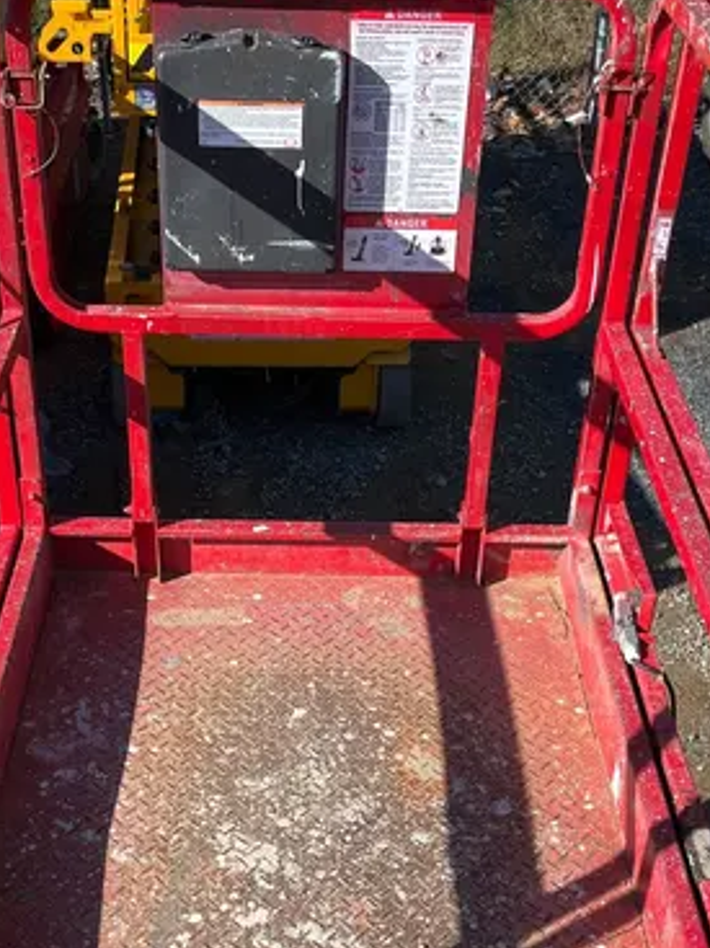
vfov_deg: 36.3
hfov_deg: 28.0
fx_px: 1423
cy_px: 660
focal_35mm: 52
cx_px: 312
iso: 50
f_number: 1.6
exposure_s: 1/2463
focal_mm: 5.1
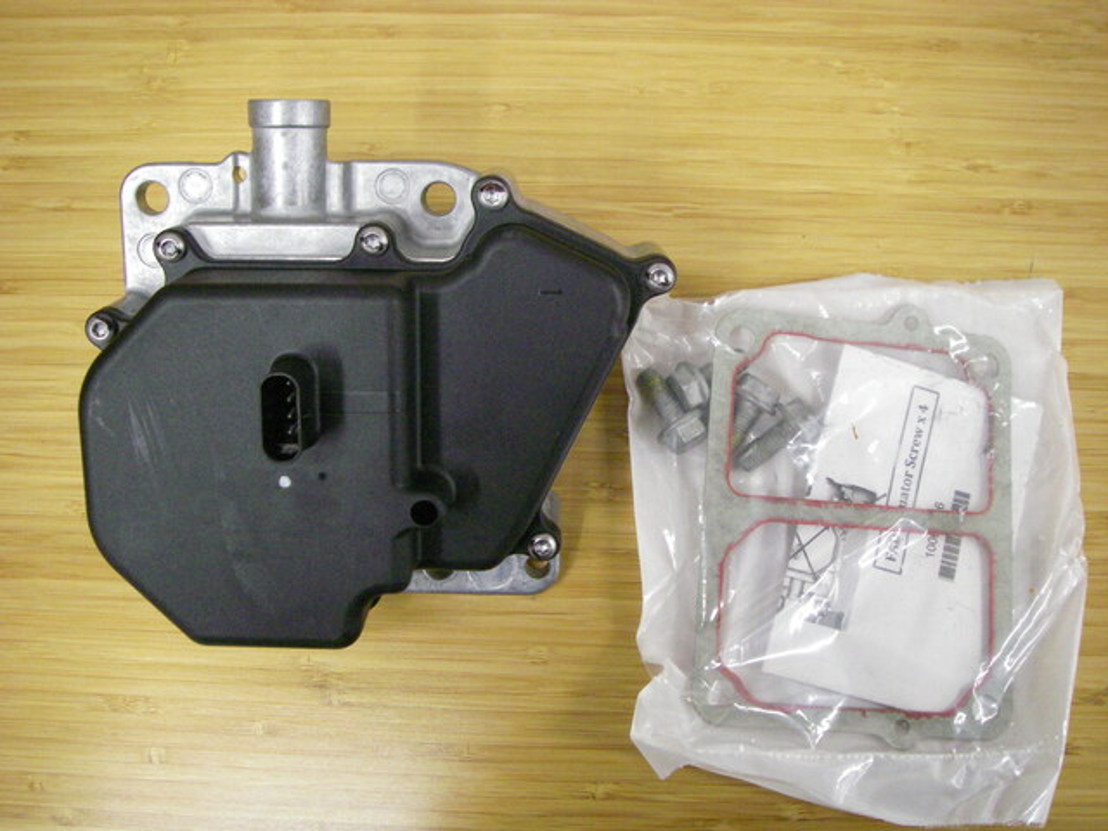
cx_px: 554
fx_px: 1216
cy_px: 416
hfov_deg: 49.0
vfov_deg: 37.7
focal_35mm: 38
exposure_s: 1/20
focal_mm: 6.3
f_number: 3.3
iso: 400
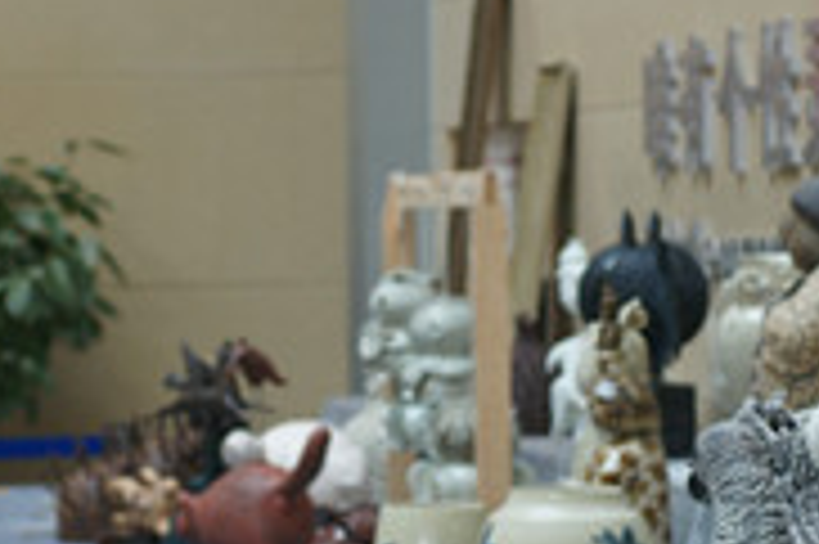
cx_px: 117
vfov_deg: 6.2
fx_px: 5000
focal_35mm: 220
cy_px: 420
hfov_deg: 9.3
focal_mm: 50
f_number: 3.5
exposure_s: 1/125
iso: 200
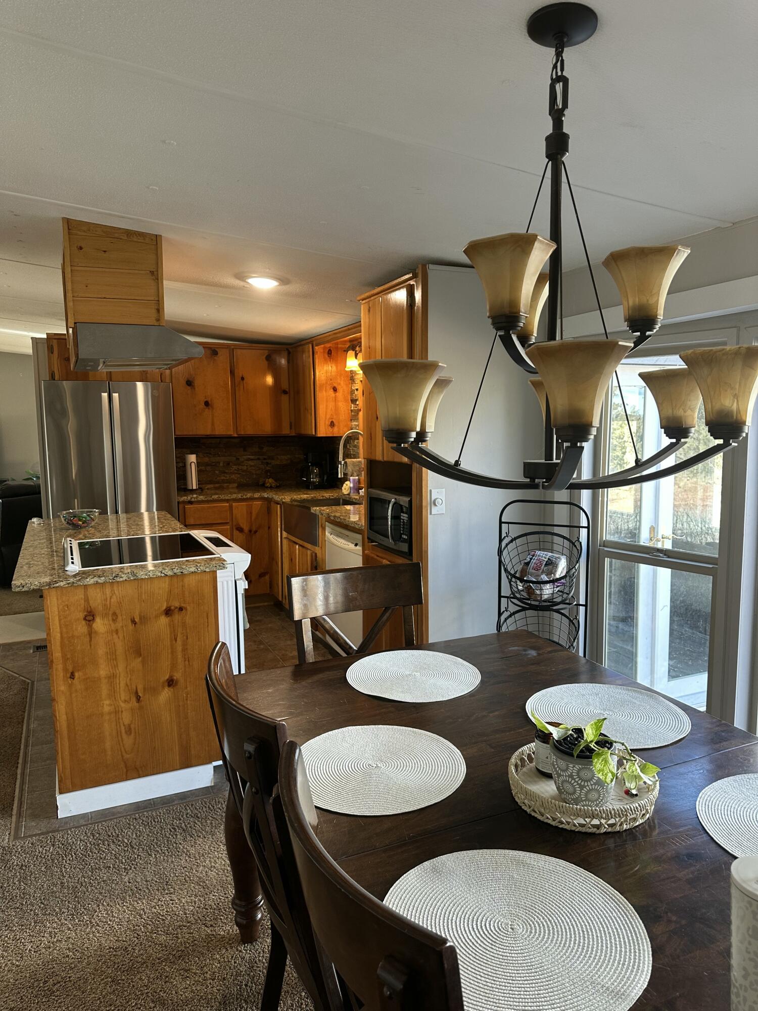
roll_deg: -0.2
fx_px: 701
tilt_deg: -5.8
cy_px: 506
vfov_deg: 71.6
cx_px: 379
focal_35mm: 24
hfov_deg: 56.8
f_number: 1.78
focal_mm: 6.86
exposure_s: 1/60
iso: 125
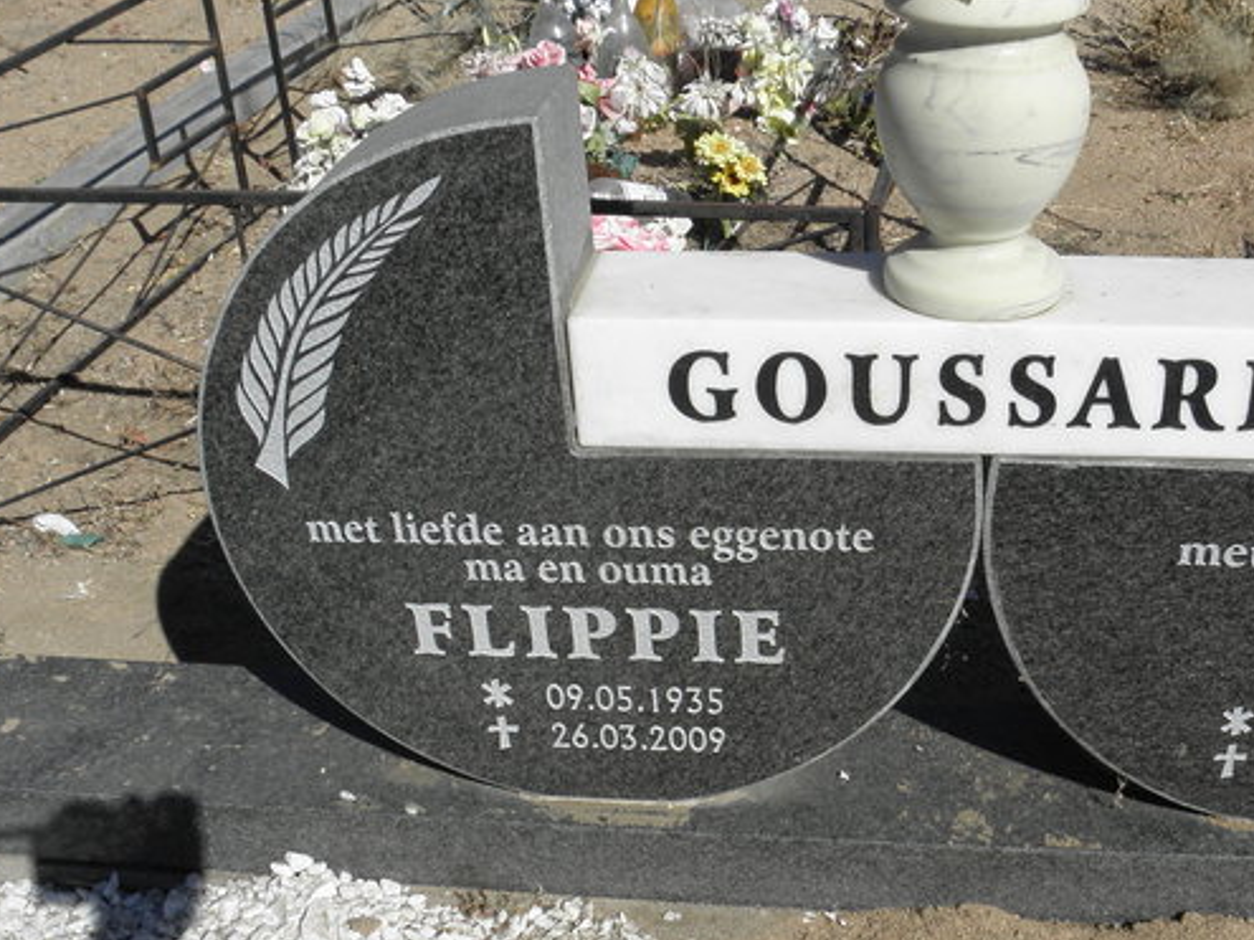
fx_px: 1521
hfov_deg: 44.6
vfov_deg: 34.2
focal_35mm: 42
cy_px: 552
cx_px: 735
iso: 64
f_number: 5.6
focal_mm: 4.6
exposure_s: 1/500
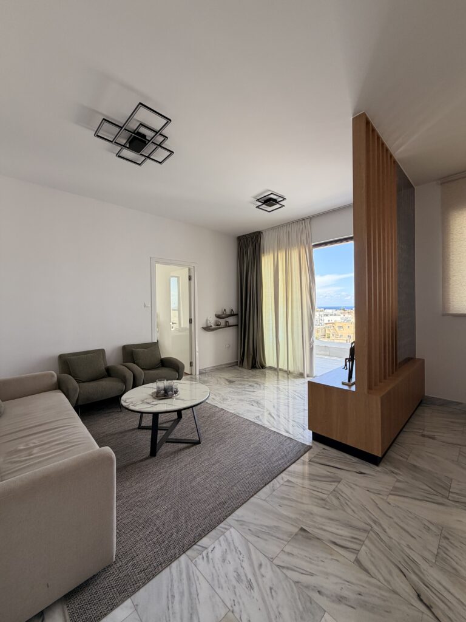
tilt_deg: +0.6
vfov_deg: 102.1
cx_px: 233
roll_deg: +0.2
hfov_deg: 85.7
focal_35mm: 14
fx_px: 251
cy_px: 311
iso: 64
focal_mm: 2.22
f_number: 2.2
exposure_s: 1/121
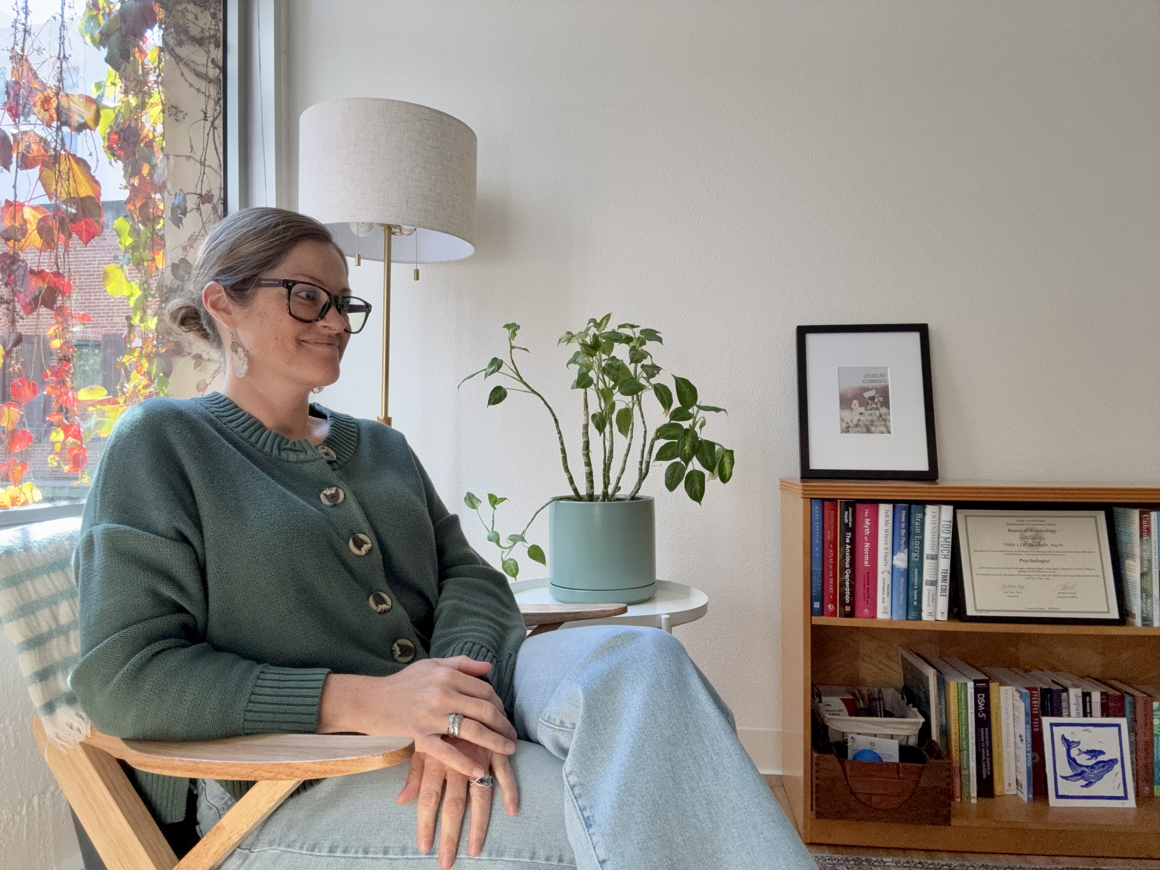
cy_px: 435
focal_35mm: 23
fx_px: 771
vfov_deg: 58.9
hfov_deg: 73.9
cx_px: 580
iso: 40
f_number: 1.9
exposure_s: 1/137
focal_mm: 2.69
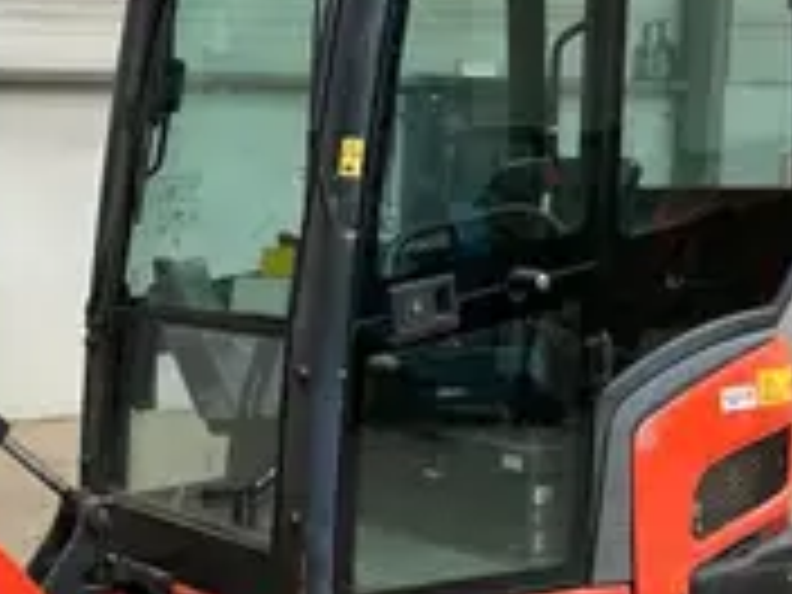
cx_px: -68
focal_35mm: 79
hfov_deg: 23.3
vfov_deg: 18.5
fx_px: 1807
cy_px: 454
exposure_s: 1/60
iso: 125
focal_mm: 3
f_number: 1.8
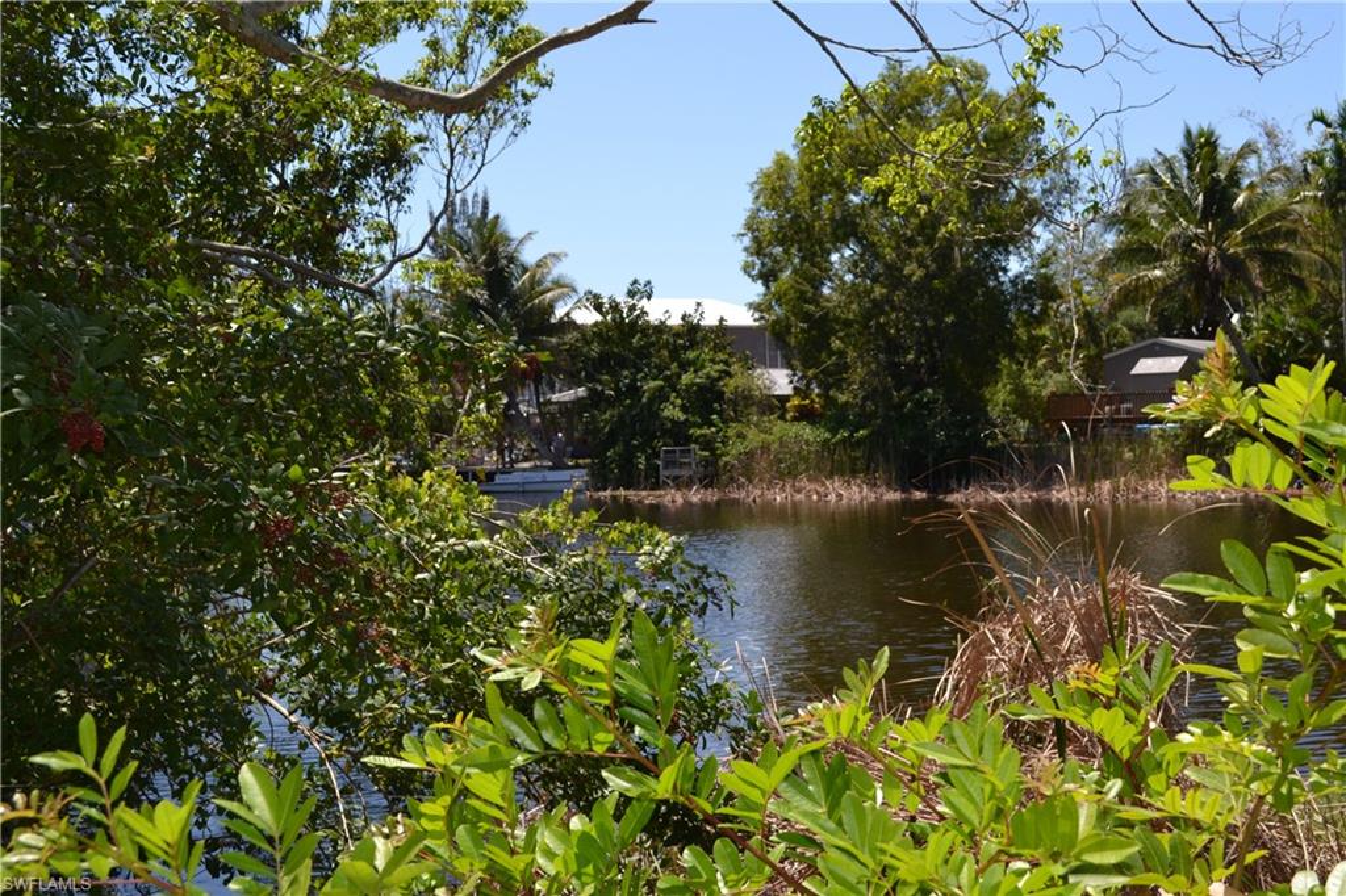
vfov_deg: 31.9
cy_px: 448
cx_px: 673
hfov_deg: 46.4
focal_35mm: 42
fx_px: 1570
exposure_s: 1/200
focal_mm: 28
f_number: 7.1
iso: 100
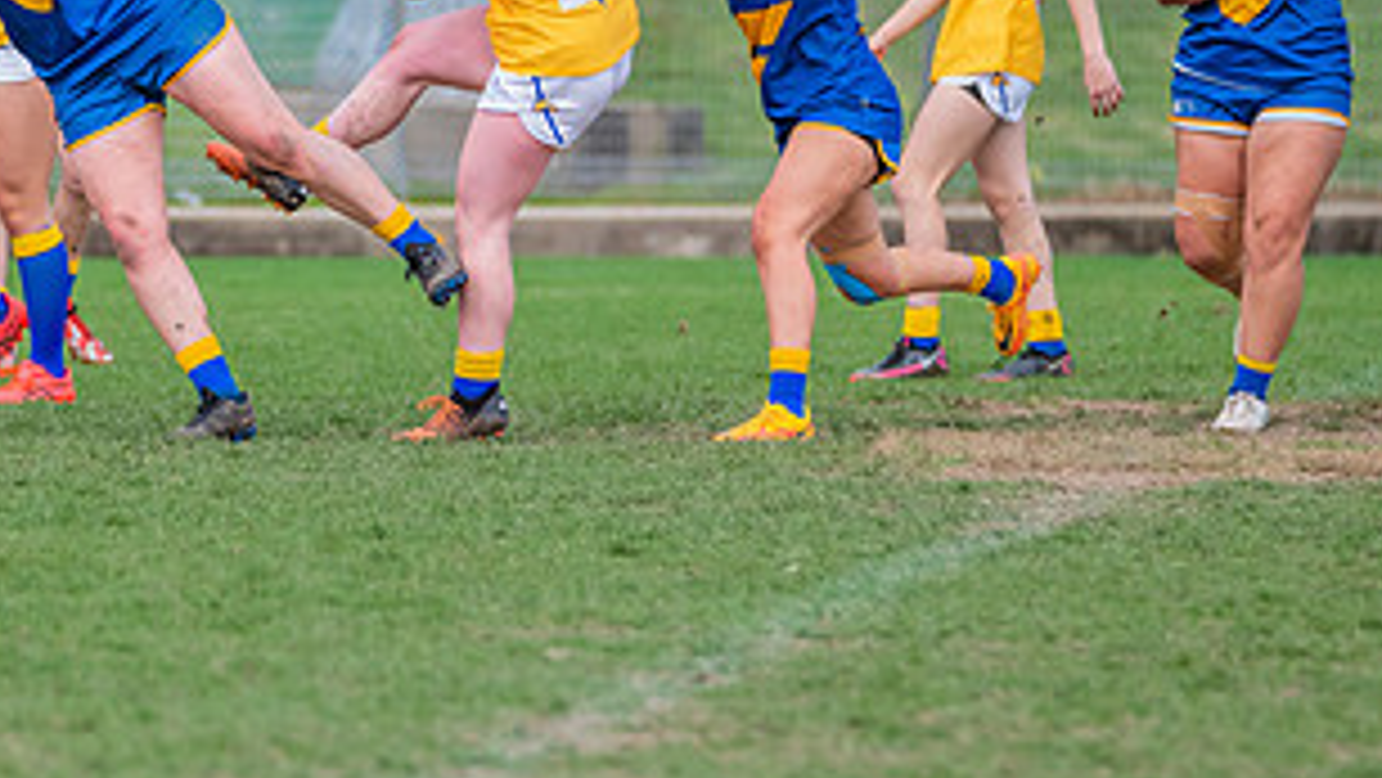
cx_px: 321
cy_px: 199
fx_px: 26543
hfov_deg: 3.0
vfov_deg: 1.7
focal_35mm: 724
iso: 800
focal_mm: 360
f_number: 7.1
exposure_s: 1/1600
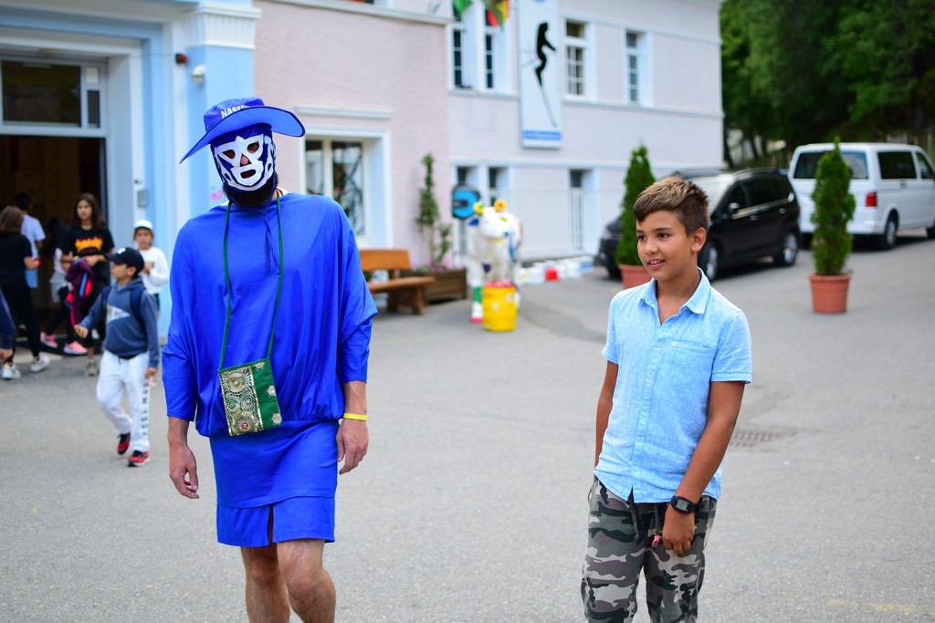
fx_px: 1364
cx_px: 468
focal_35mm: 52
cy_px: 312
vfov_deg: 25.8
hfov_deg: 37.8
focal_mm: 35
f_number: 1.8
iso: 250
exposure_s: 1/320
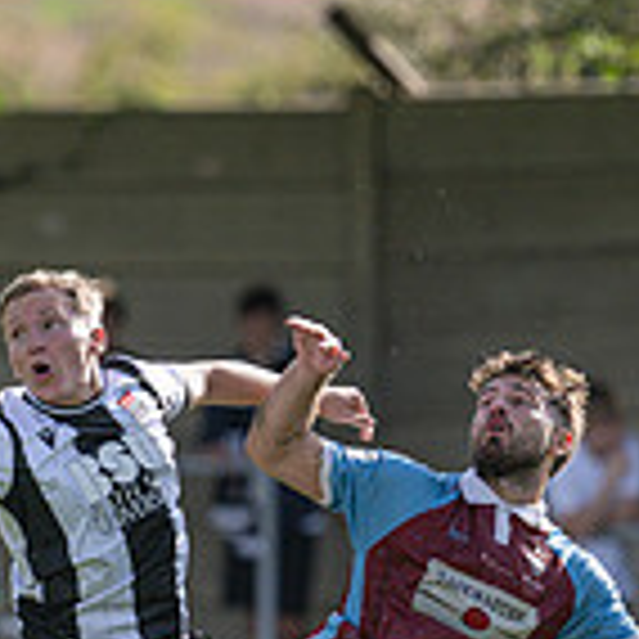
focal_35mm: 1621
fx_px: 33854
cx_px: 182
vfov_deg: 1.1
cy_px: 518
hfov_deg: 1.1
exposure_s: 1/2000
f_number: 4.5
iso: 320
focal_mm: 400
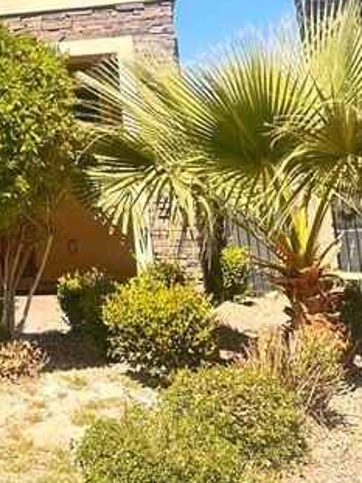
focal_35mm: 79
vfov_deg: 24.1
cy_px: 53
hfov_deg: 16.7
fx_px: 1102
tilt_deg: +9.6
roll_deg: +3.3
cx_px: -204
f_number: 1.78
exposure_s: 1/1453
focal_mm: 6.86
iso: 80
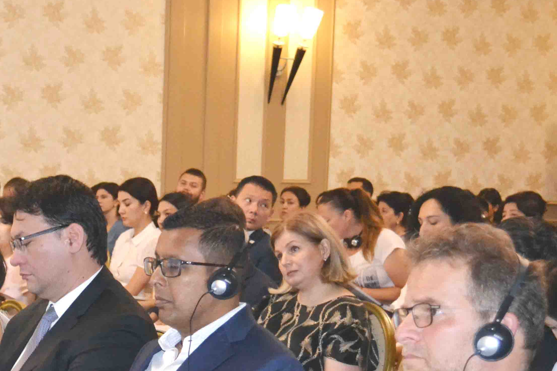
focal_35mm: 94
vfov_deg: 14.3
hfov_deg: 21.1
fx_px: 1454
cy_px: 373
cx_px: 28
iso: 3200
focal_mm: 30
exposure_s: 1/60
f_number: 4.5
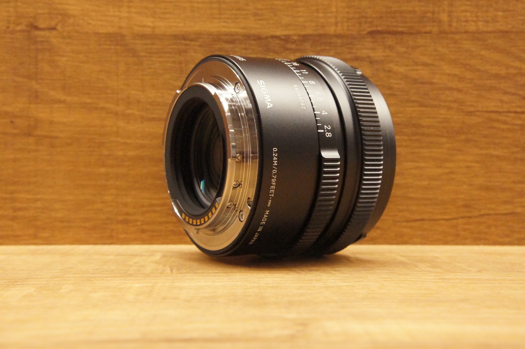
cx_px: 262
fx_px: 787
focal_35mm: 54
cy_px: 174
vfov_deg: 25.0
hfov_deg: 36.9
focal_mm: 36
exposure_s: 1/125
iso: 6400
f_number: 11
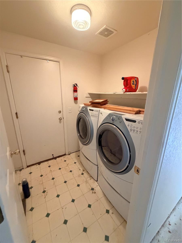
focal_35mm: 14
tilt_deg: -16.6
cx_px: 91
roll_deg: -0.8
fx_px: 98
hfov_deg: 85.7
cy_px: 122
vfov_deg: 102.1
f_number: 2.2
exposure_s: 1/60
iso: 640
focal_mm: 2.22
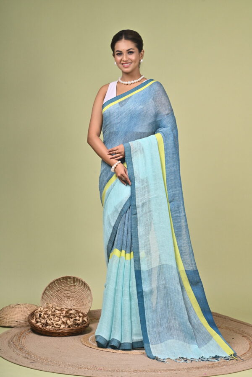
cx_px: 126
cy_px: 188
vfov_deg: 23.9
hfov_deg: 16.1
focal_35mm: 85
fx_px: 892
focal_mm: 85
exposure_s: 1/160
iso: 400
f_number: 8
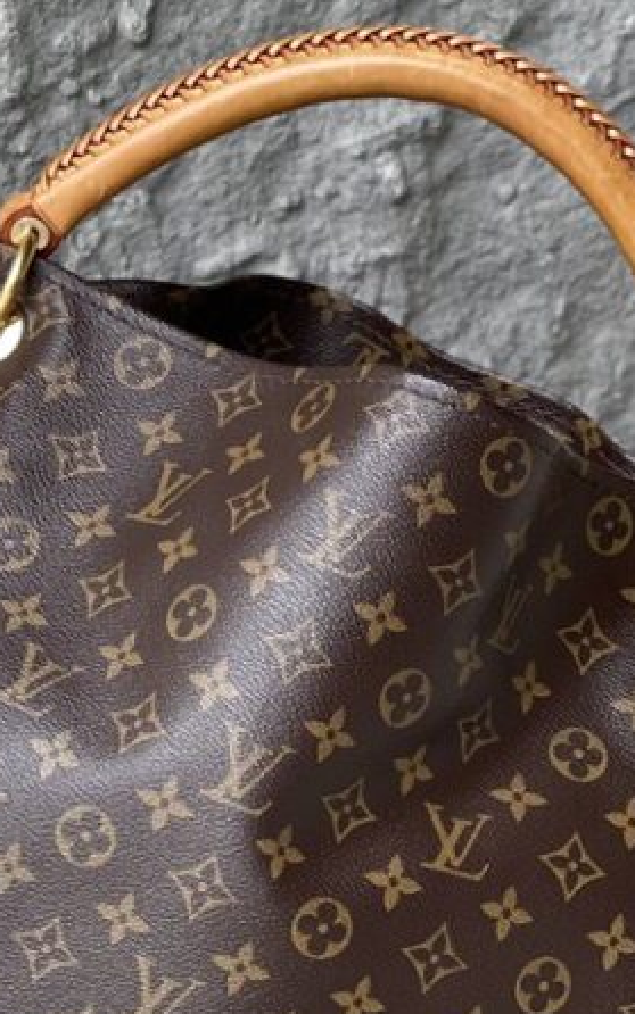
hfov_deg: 9.2
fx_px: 3929
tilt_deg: -16.8
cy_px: 681
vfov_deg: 14.7
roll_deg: -18.8
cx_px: 166
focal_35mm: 142
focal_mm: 7.5
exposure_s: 1/121
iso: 100
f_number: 2.2
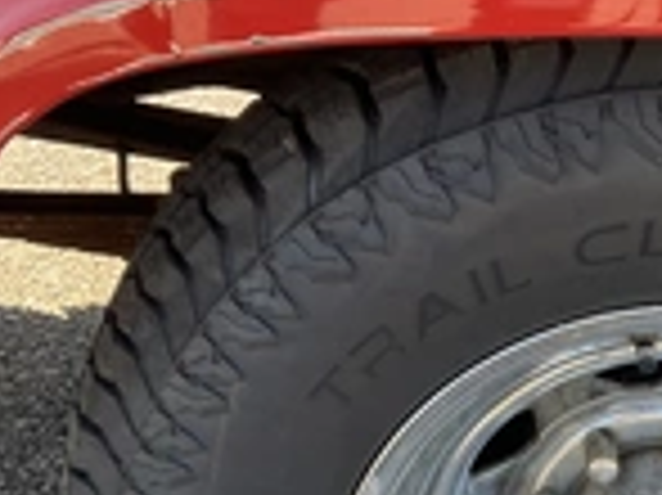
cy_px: 459
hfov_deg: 24.0
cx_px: 603
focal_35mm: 79
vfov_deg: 18.3
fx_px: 1510
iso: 25
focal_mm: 3
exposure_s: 1/128
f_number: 1.8
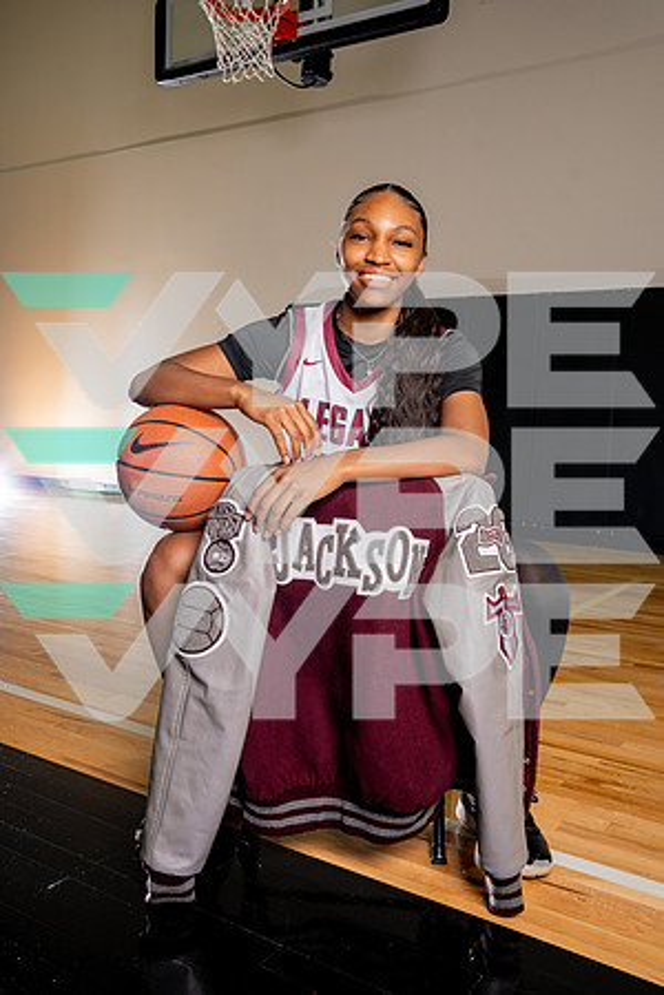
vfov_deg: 60.1
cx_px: 332
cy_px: 498
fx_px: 860
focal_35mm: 31
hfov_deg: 42.2
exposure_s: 1/200
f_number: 7.1
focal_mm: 31.1
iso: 640
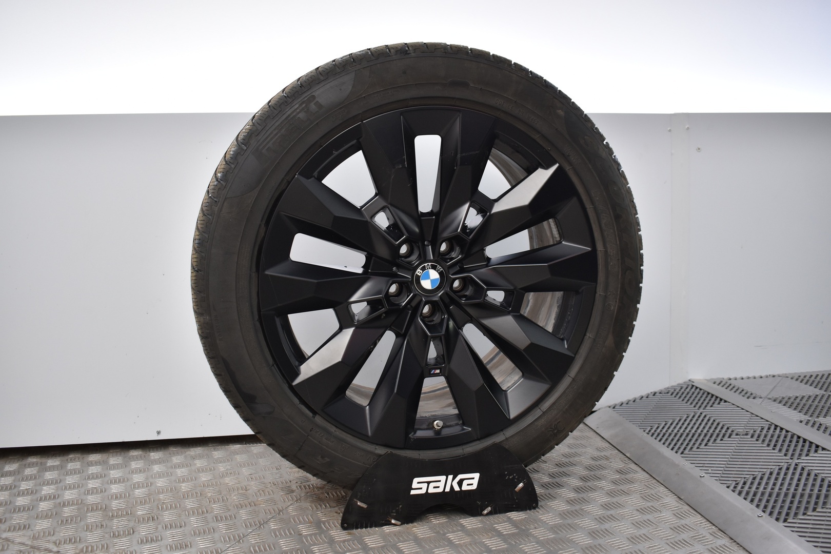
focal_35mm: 33
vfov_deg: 40.0
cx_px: 416
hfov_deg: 57.2
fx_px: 762
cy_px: 277
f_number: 3.8
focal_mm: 22
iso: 500
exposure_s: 1/30
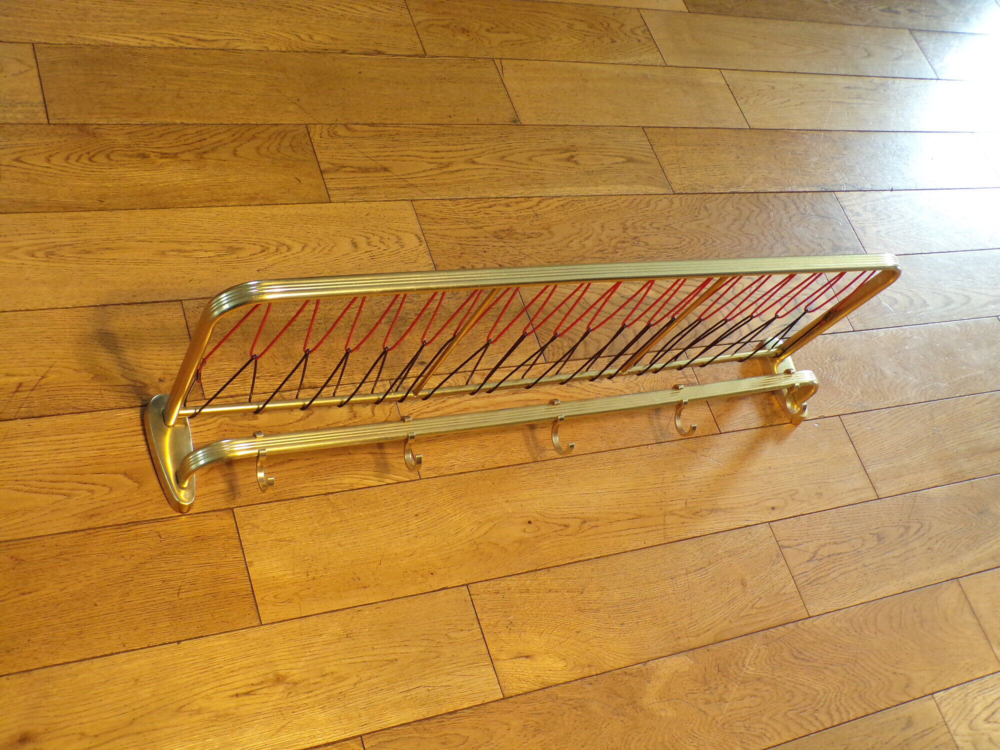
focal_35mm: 37
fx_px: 1069
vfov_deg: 38.7
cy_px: 375
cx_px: 500
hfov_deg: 50.1
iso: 348
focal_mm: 6.6
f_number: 3.3
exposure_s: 1/17
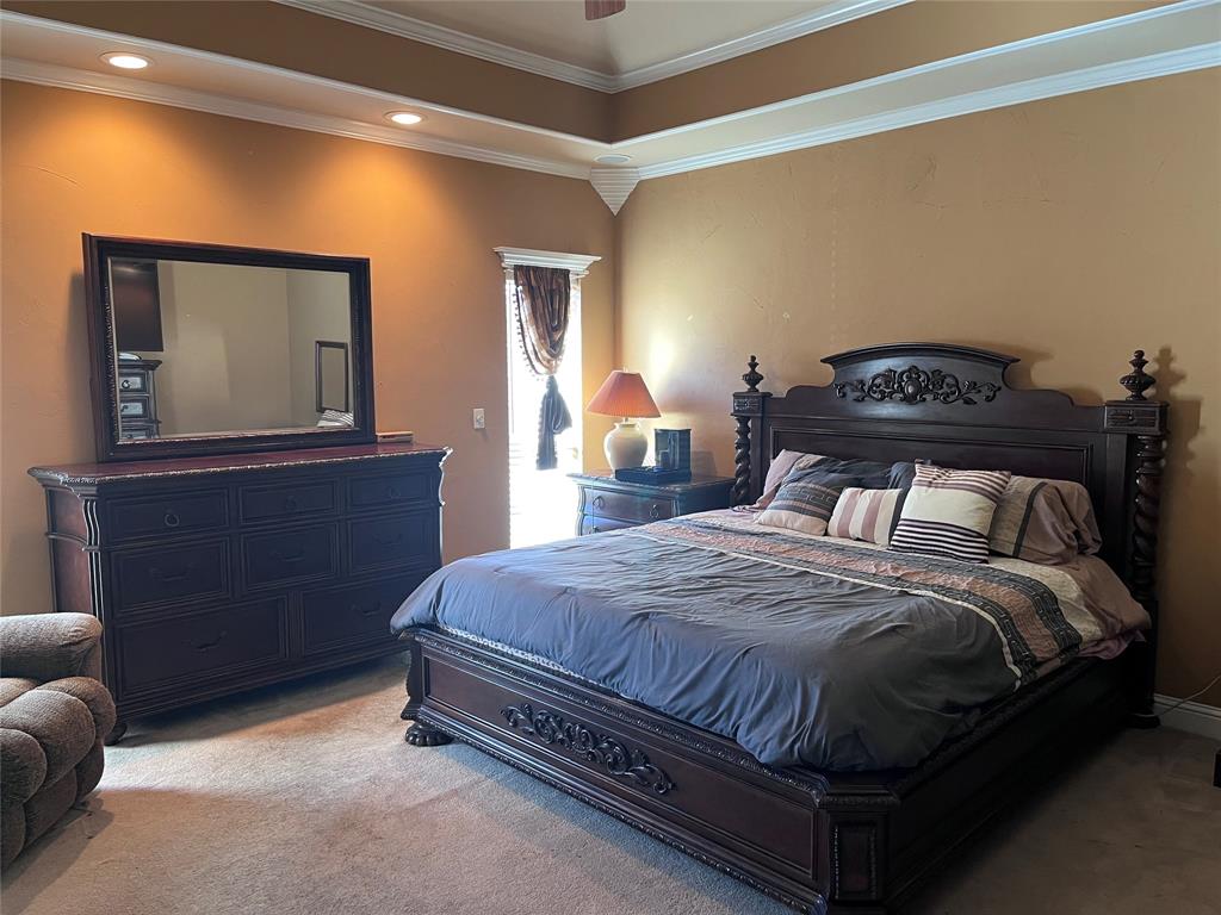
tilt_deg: -6.2
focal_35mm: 26
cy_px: 458
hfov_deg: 67.3
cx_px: 610
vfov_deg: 53.1
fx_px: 917
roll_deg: +0.9
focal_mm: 5.1
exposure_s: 1/60
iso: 250
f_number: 1.6
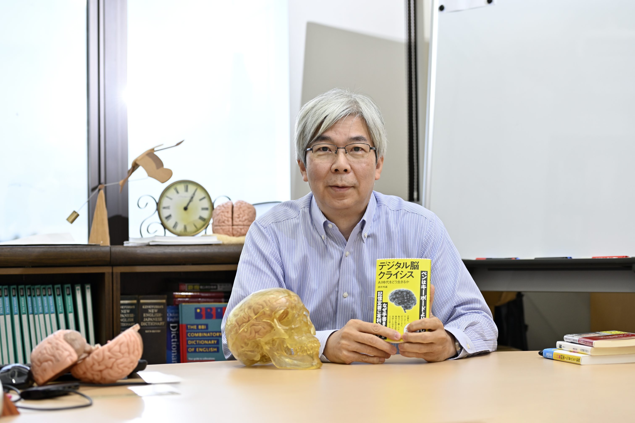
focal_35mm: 70
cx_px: 318
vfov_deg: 19.4
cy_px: 212
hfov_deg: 28.9
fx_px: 1234
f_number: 5
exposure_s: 1/200
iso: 800
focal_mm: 70
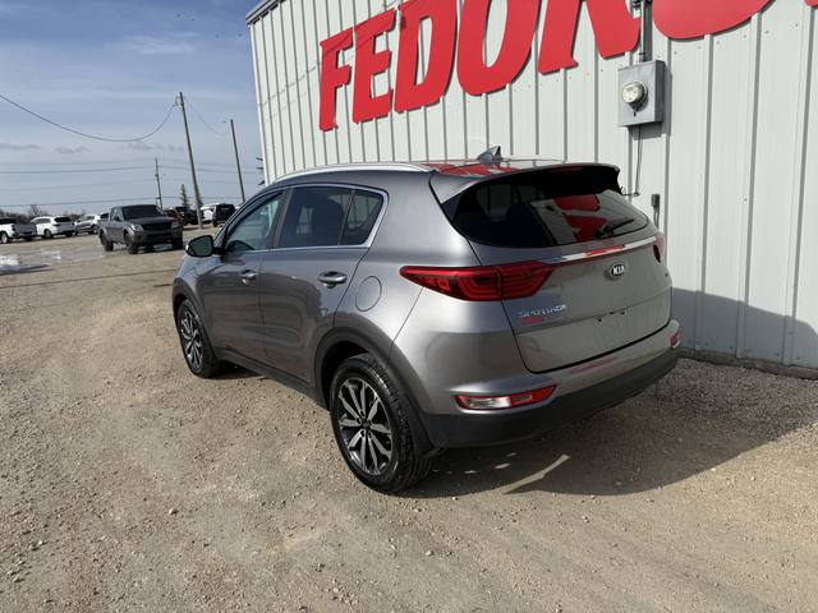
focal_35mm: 24
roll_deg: +3.7
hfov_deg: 71.6
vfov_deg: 56.8
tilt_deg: -8.6
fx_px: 567
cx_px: 409
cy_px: 306
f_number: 1.78
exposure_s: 1/6711
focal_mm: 6.76
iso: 80
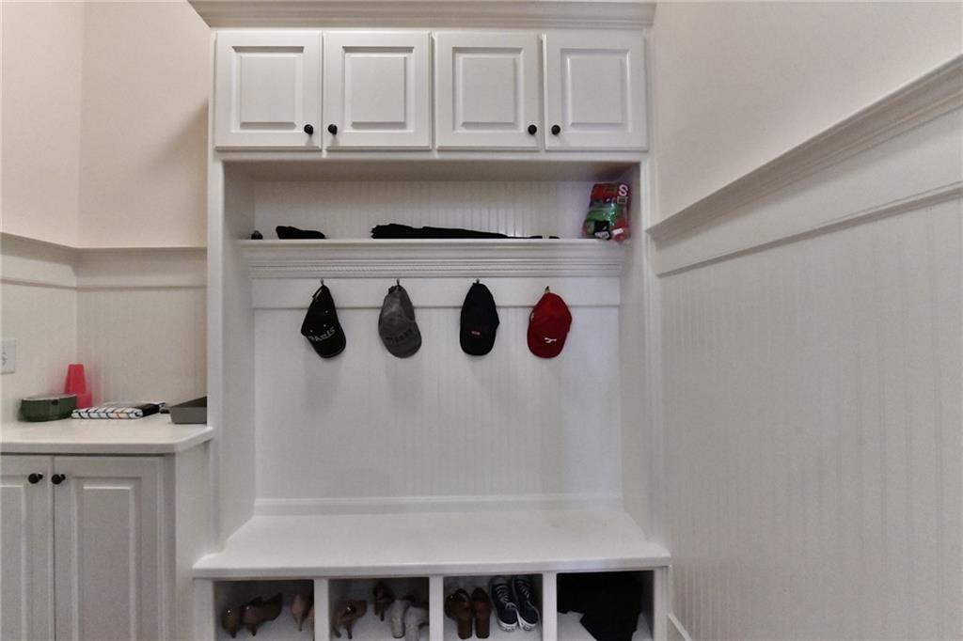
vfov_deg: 81.2
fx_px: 374
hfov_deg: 104.3
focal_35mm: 14
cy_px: 320
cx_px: 482
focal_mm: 14
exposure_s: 1/80
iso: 16000
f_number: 8
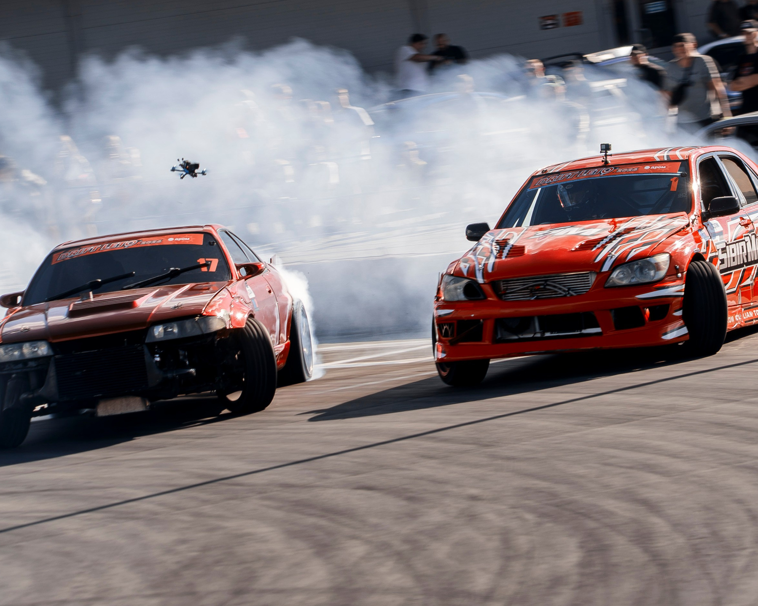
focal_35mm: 306
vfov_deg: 5.1
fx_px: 6864
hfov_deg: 6.3
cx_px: 449
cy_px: 239
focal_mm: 130
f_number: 10
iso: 100
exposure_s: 1/125
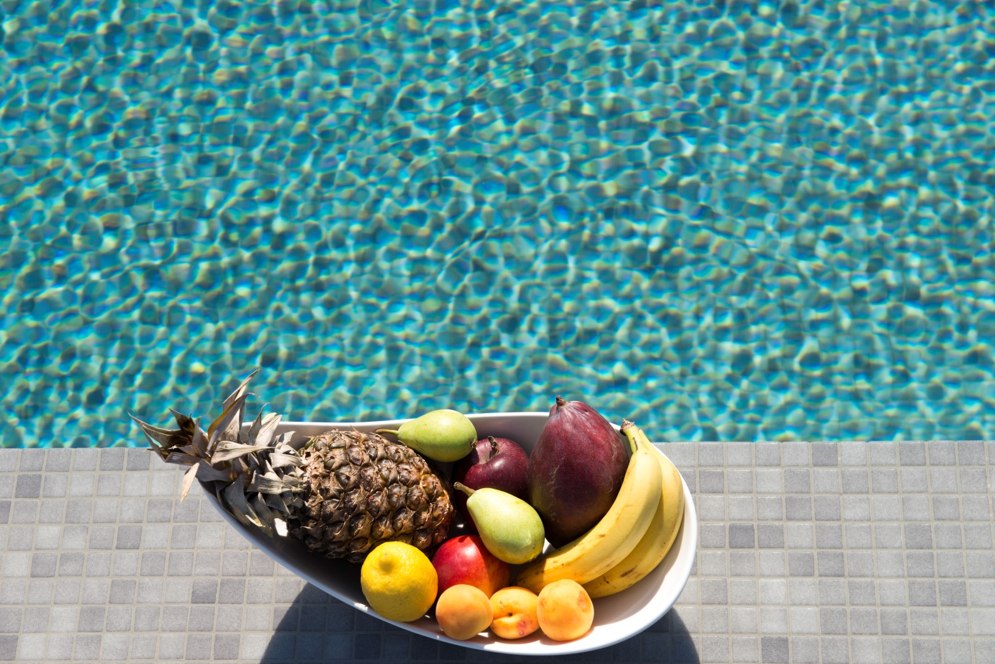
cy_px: 332
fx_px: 1714
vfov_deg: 21.9
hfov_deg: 32.4
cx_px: 498
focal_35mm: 62
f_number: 9
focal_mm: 62
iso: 64
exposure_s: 1/200
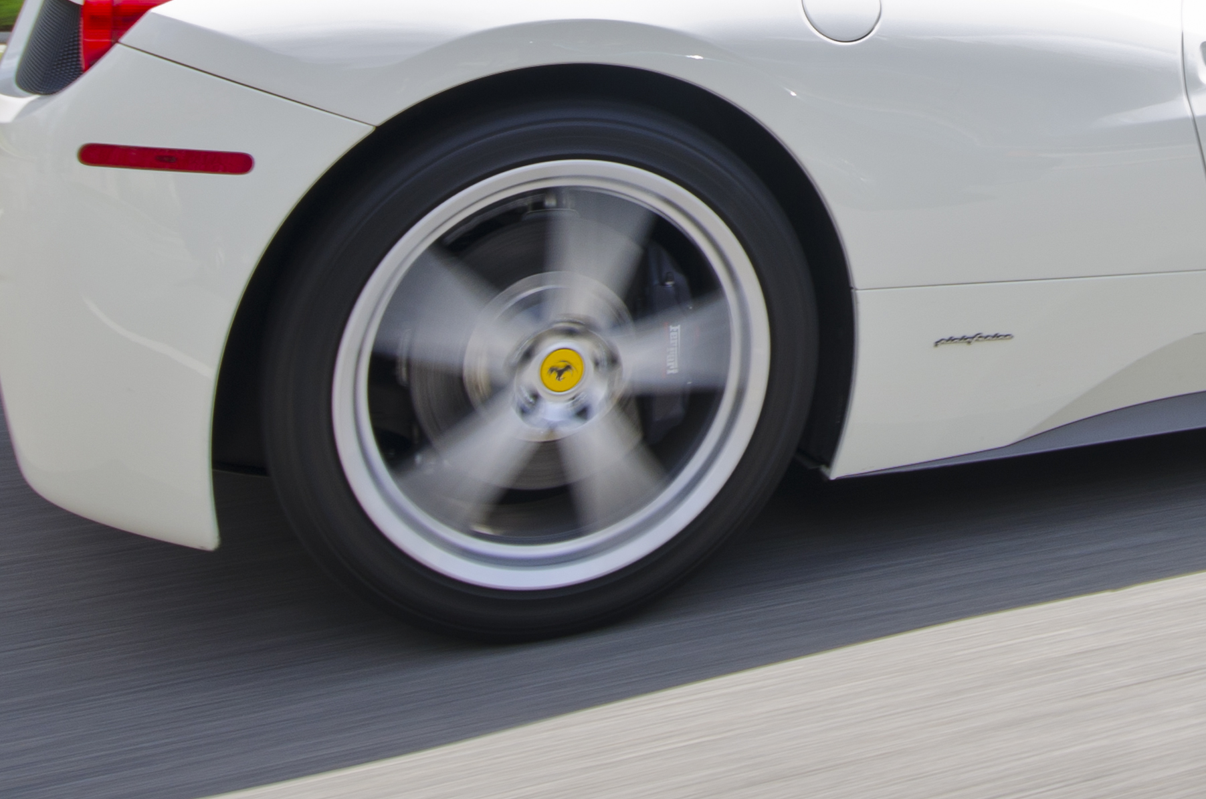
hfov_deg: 46.8
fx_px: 1371
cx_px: 803
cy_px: -138
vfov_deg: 28.6
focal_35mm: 41
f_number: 8
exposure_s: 1/80
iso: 100
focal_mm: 10
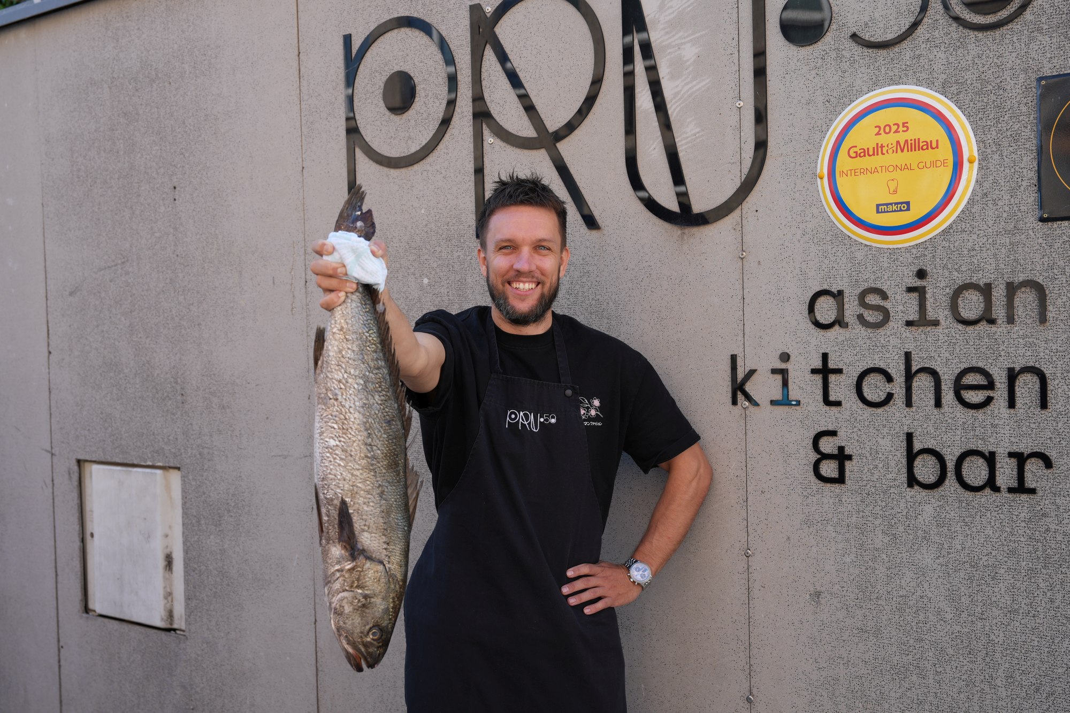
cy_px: 356
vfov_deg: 35.0
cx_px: 535
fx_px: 1129
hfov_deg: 50.7
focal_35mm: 38
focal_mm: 38
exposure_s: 1/160
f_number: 4.5
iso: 100
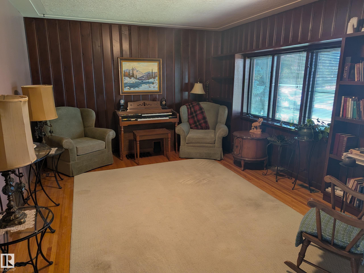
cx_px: 182
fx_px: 252
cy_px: 136
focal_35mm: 24
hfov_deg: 71.6
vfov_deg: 56.8
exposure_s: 1/24
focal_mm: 6.81
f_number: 1.85
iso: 49
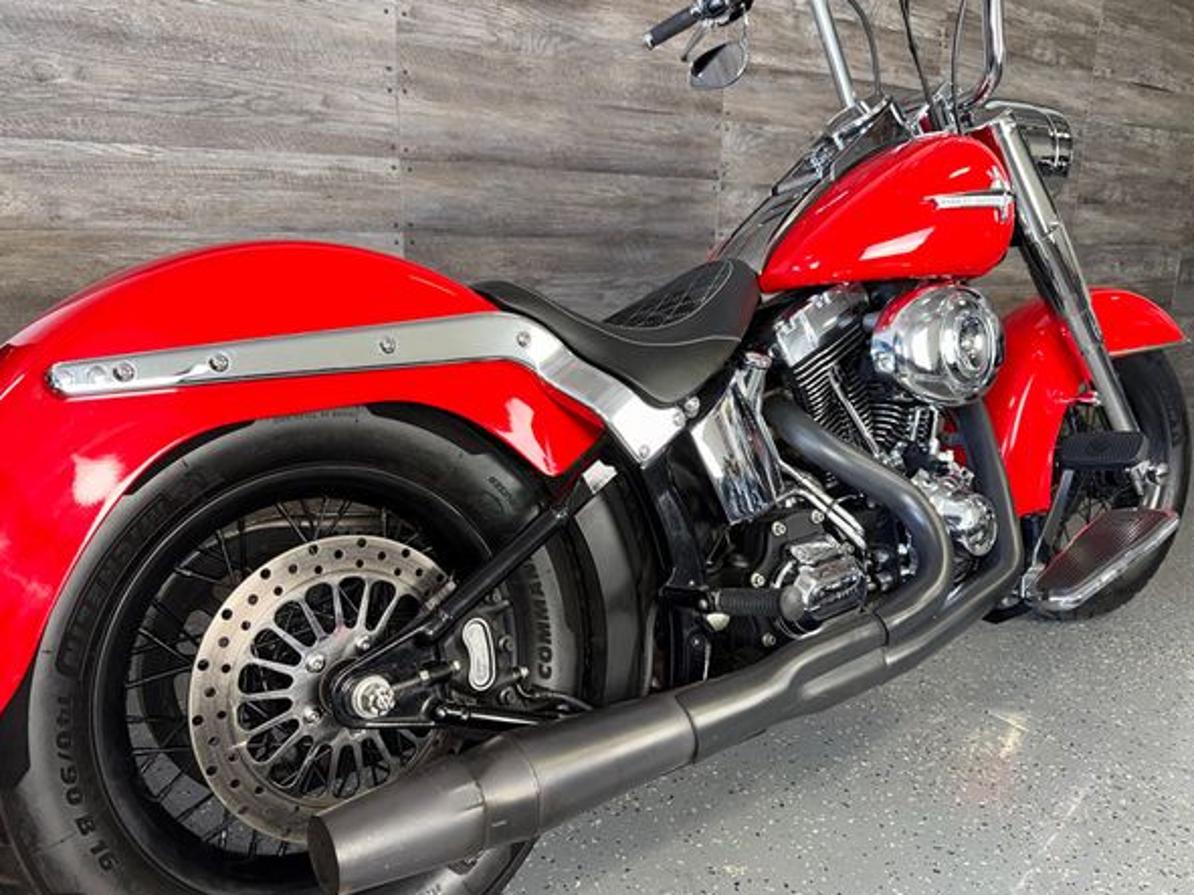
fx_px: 897
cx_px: 578
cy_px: 455
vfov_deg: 53.0
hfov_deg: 67.3
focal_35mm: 26
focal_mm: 6.76
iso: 64
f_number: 1.78
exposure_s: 1/27
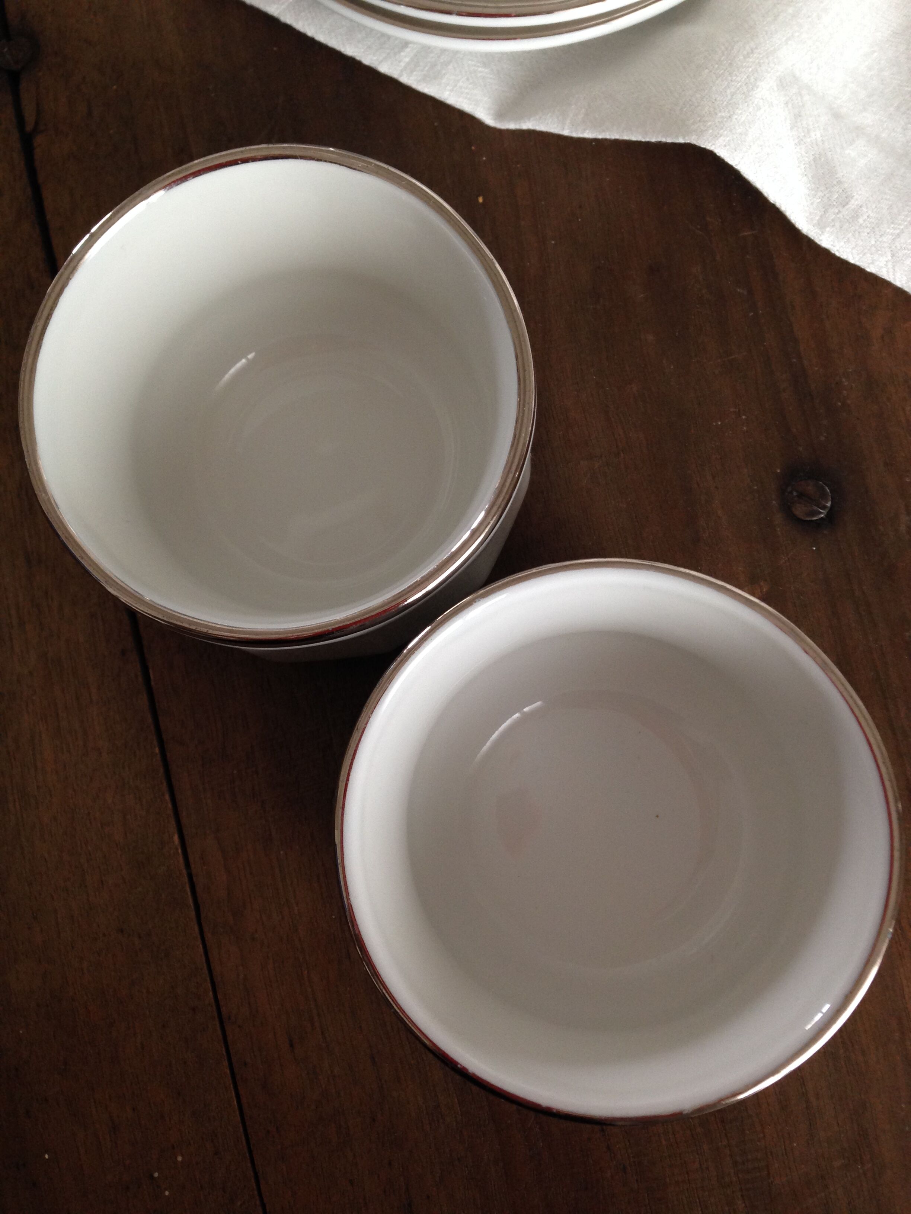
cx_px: 456
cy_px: 607
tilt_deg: -79.3
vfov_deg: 55.4
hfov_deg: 42.9
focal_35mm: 33
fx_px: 1158
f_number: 2.4
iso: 100
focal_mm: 4.12
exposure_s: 1/20
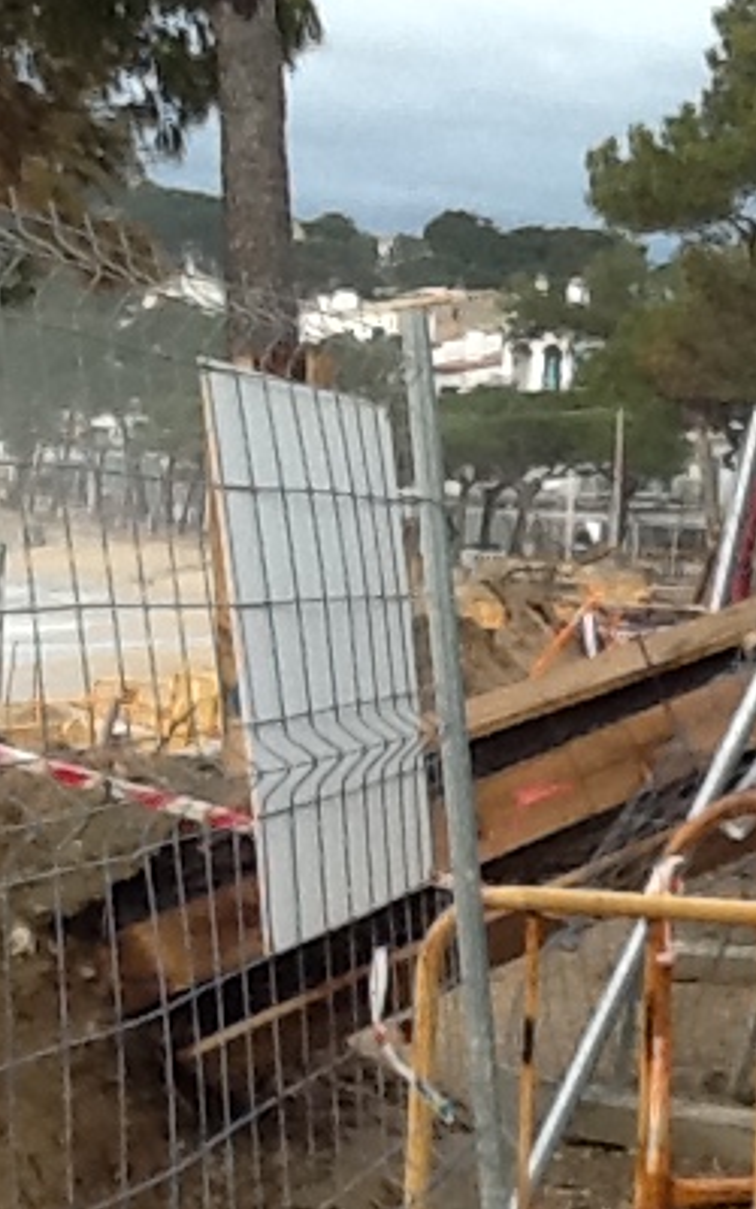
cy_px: 728
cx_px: 1155
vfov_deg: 18.6
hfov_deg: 11.2
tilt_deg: -3.3
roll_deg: -2.4
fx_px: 3692
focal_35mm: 112
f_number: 2.4
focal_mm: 2.03
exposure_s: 1/334
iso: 40
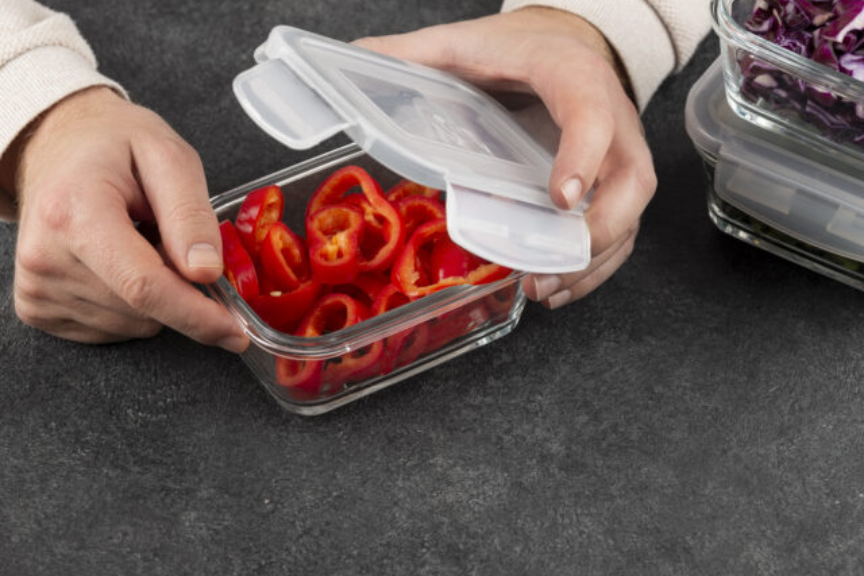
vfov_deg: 10.9
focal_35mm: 126
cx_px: 367
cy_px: 241
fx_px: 3024
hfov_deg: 16.3
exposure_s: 1/100
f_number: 9
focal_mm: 105
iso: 100
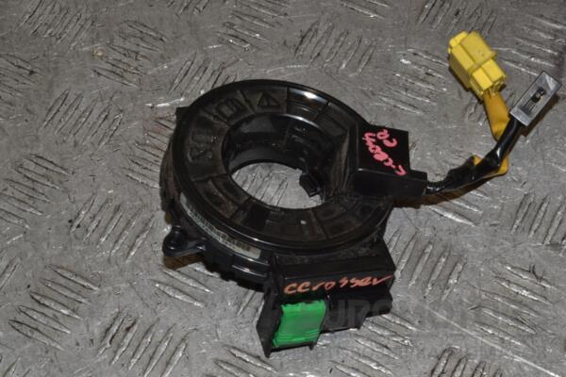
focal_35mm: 87
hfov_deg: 23.4
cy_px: 188
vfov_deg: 15.7
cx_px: 283
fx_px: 1368
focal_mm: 58
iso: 800
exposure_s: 1/60
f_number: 32
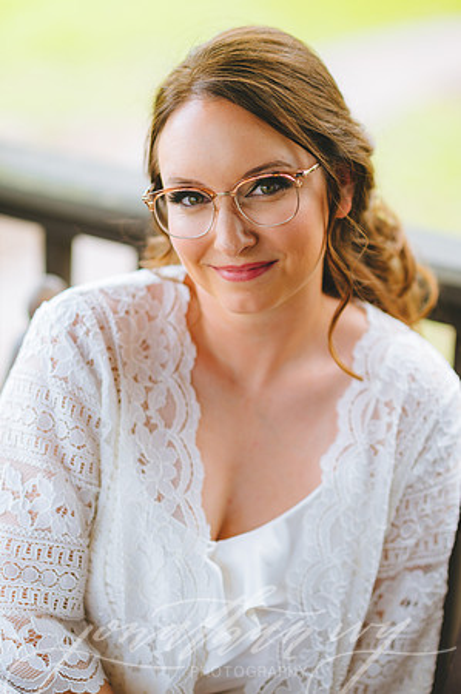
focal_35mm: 85
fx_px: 1636
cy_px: 347
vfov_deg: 23.9
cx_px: 230
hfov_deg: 16.0
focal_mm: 85
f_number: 2
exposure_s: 1/100
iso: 50
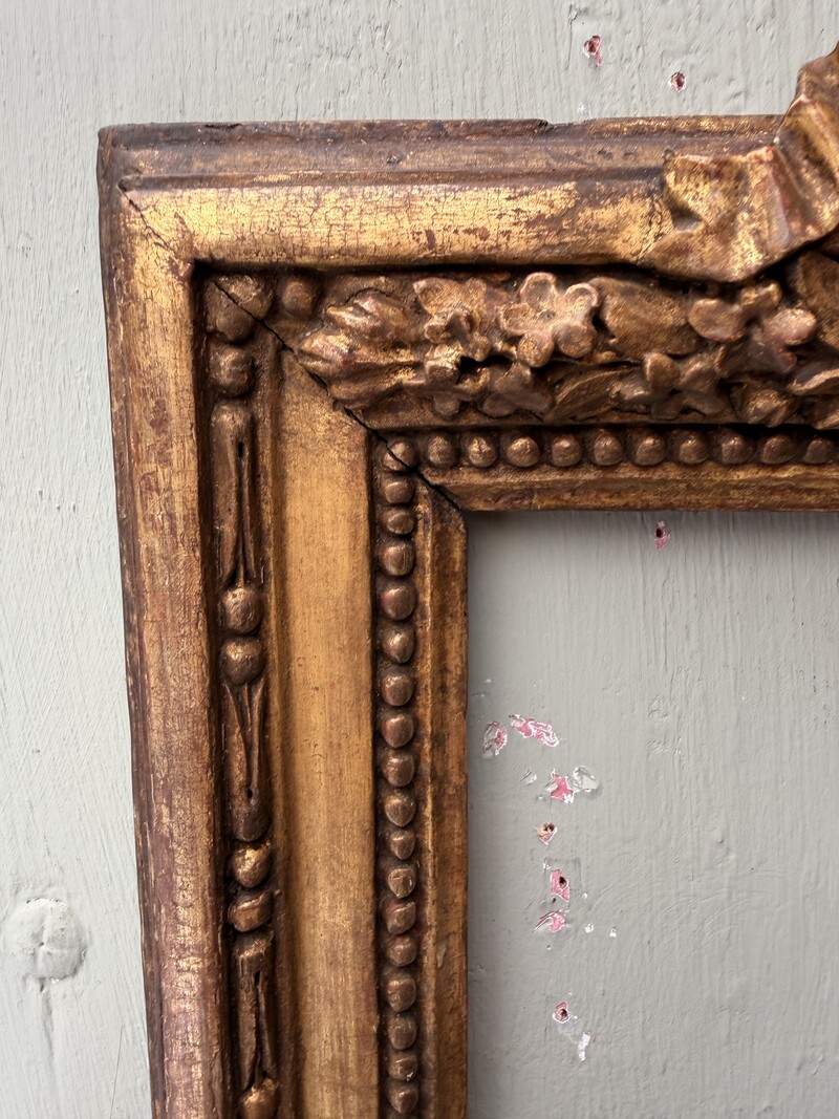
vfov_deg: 71.6
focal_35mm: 24
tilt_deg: -8.7
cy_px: 560
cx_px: 420
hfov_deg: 56.8
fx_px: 776
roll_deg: -0.1
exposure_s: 1/100
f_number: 2.2
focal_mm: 2.22
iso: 80
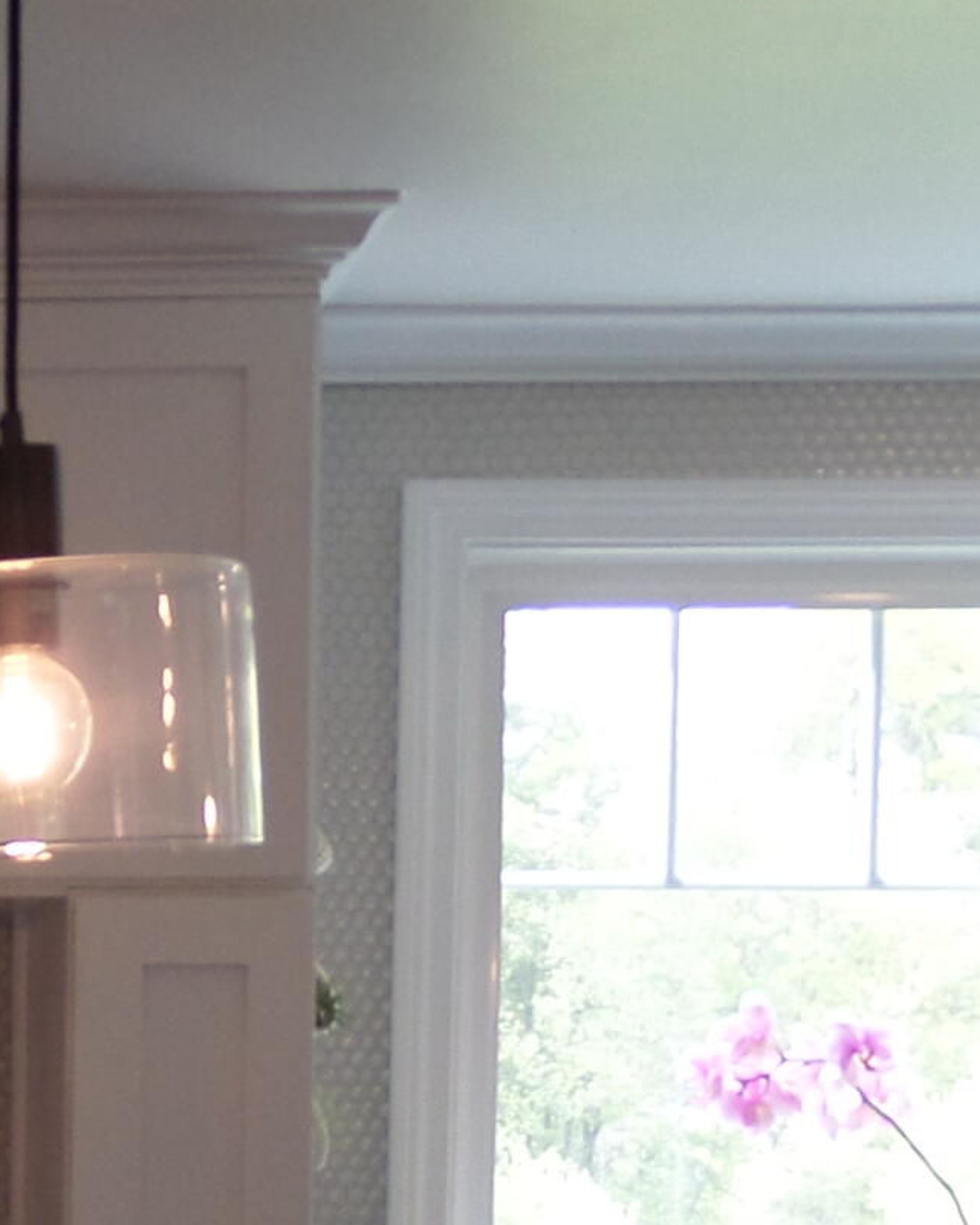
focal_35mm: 117
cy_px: 1381
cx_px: -599
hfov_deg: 12.4
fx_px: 4241
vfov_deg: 15.9
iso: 80
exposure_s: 1/45
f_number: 3.4
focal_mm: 5.3
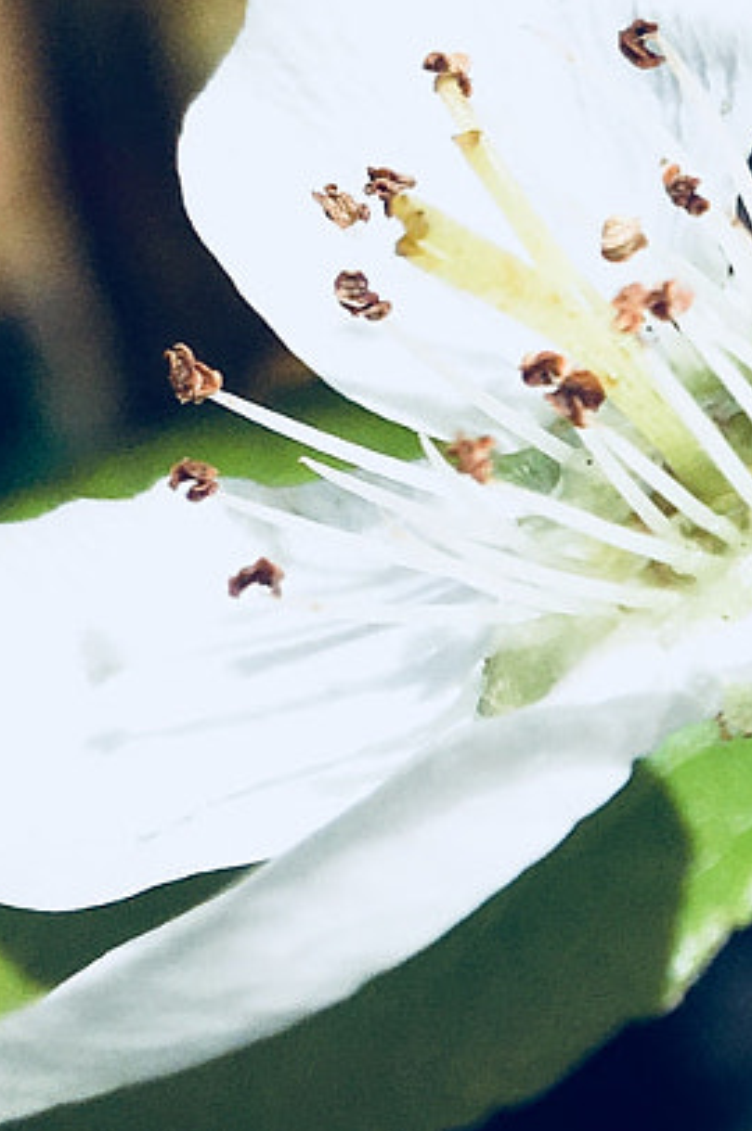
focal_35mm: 119
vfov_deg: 16.7
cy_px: 1262
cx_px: 1432
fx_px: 3735
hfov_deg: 10.7
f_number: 2.2
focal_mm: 4.15
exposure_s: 1/2404
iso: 25
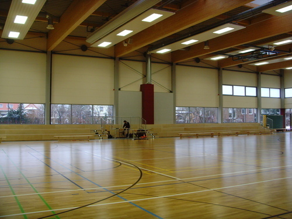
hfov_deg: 47.9
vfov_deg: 36.8
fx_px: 329
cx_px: 146
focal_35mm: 39
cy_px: 110
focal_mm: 6.6
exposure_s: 1/45
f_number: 3.5
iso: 200
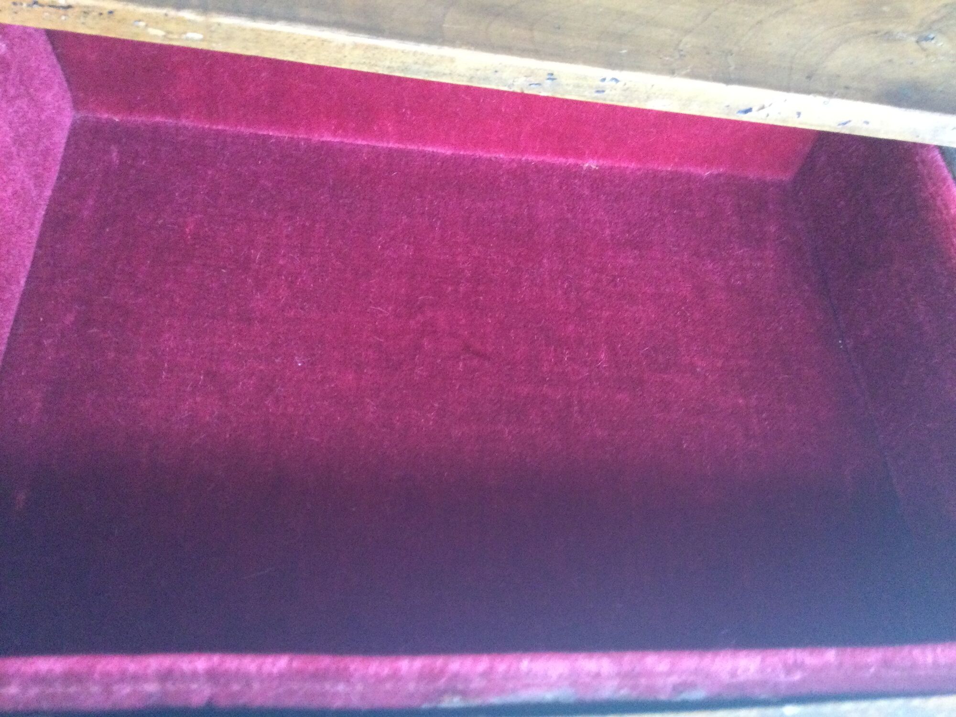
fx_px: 856
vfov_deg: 45.4
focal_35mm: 31
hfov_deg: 58.4
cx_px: 478
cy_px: 358
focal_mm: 3.3
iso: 200
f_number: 2.4
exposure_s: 1/17
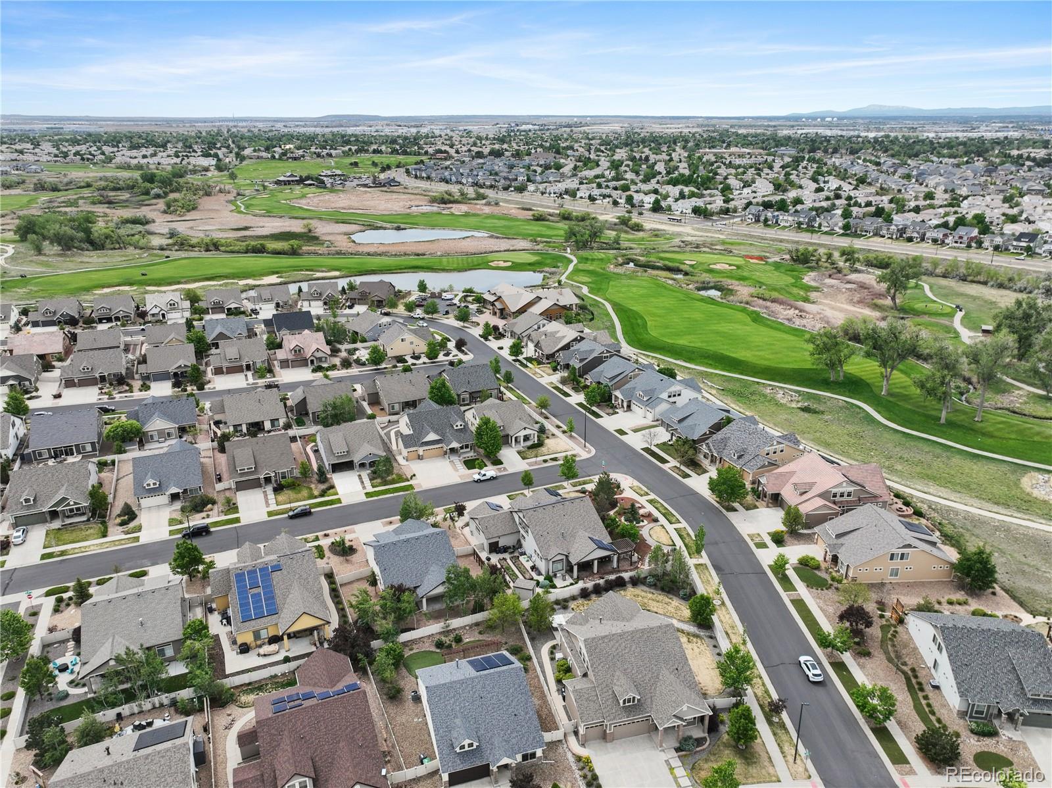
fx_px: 729
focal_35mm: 24
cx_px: 526
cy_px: 394
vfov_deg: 56.8
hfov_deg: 71.6
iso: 140
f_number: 2.8
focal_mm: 12.3
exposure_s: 1/2000
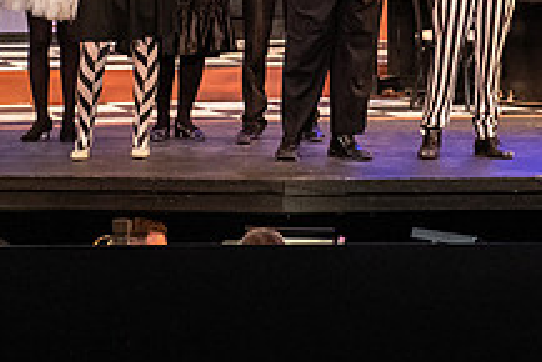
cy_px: -106
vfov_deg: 7.3
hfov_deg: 11.0
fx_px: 2817
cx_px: 375
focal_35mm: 187
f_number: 3.5
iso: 3200
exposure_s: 1/200
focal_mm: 70
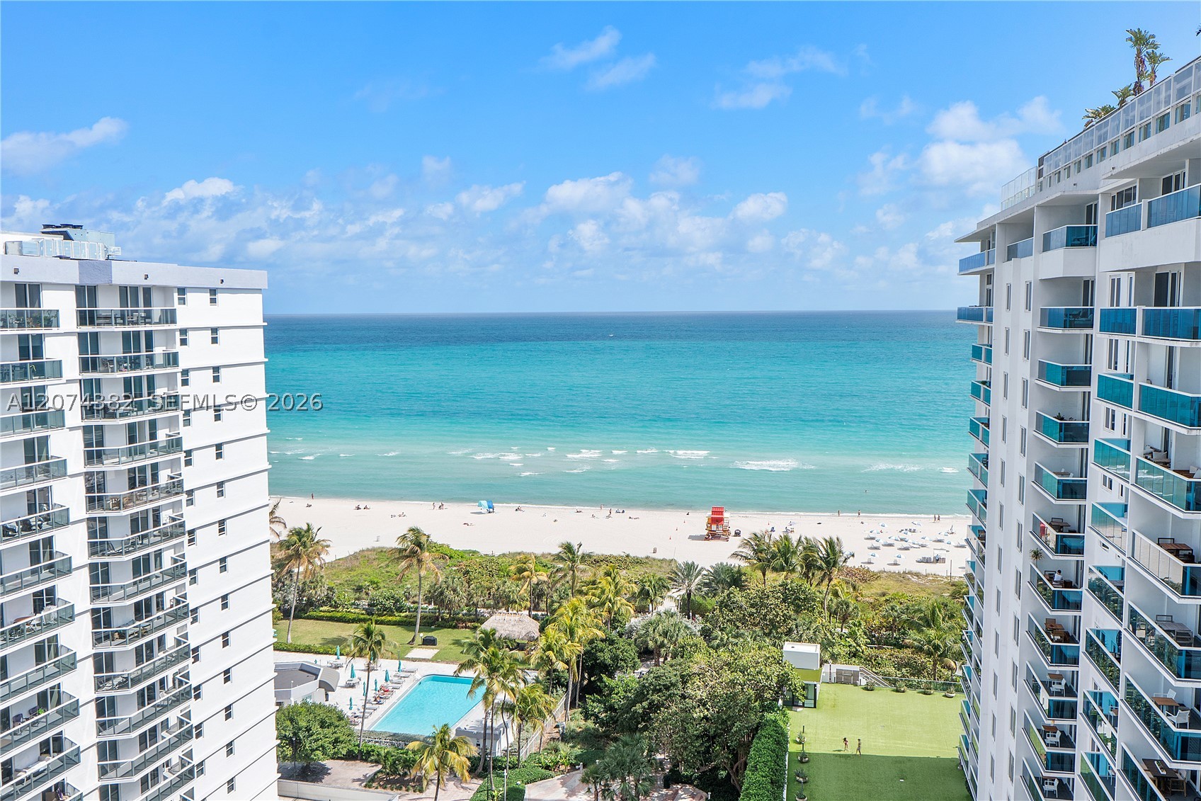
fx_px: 1001
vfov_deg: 43.6
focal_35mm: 30
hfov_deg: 61.9
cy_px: 400
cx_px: 600
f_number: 8
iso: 320
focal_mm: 20
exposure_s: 1/1250
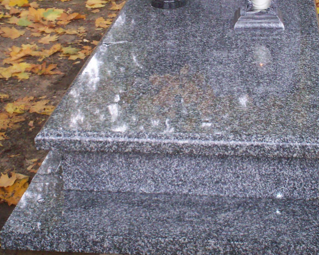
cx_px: 196
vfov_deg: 19.1
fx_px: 746
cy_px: 37
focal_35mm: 79
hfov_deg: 24.1
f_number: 4.5
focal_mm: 6
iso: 140
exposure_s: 1/60
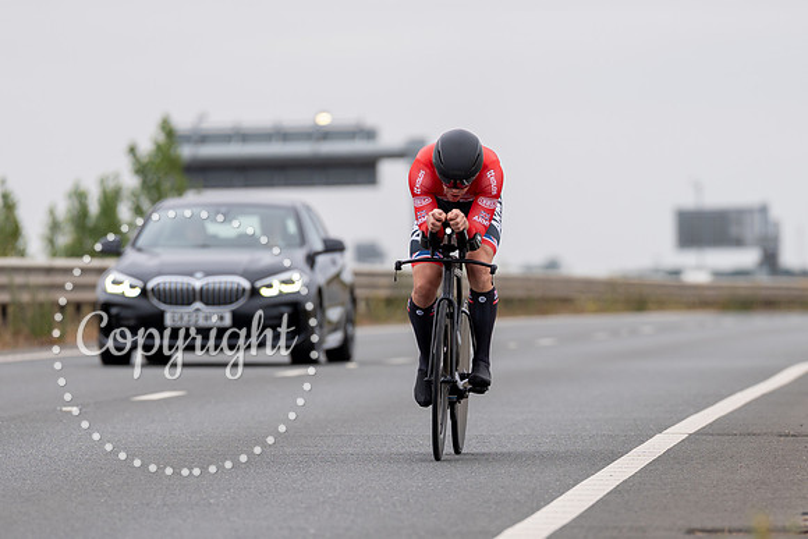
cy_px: 433
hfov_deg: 5.8
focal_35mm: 353
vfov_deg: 3.9
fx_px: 7923
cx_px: 498
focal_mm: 200
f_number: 3.2
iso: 100
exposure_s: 1/800
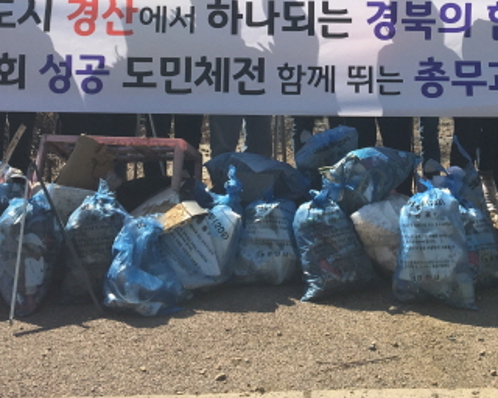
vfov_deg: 23.7
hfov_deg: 30.4
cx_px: 307
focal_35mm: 62
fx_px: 914
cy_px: 15
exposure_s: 1/1672
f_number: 2.2
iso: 25
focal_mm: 4.15
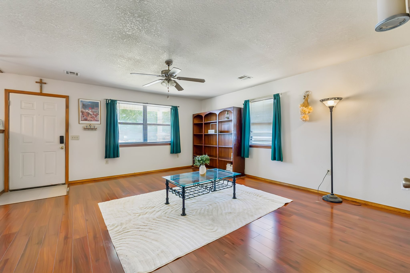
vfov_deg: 77.3
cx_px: 205
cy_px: 136
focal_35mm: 15
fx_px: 171
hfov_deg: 100.4
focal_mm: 10
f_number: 8
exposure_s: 1/13
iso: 200
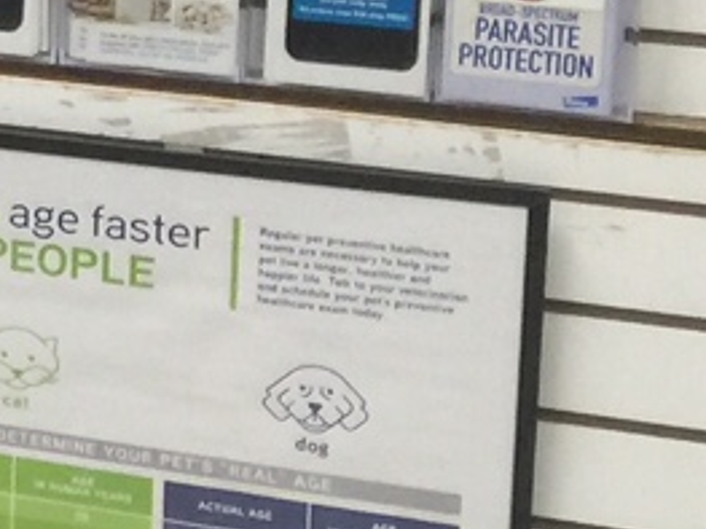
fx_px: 3669
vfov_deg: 8.2
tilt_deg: -12.9
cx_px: -1313
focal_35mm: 180
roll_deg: +0.7
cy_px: -126
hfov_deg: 9.1
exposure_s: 1/15
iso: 40
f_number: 2.2
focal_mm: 4.15
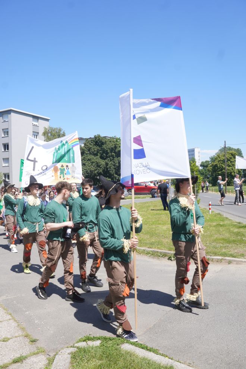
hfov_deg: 42.8
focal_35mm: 31
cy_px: 184
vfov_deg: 60.9
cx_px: 123
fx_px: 314
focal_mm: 20.4
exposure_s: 1/200
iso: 100
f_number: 7.1
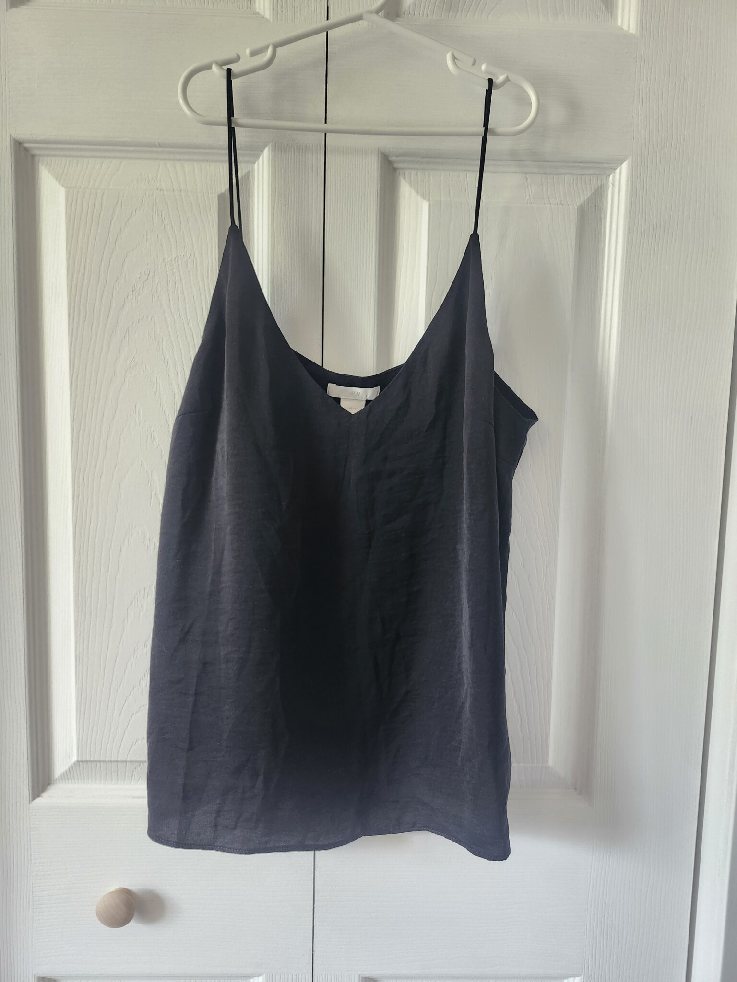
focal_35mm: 23
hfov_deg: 58.9
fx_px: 653
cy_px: 491
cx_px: 368
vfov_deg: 73.9
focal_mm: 5.54
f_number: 1.8
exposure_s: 1/120
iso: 400
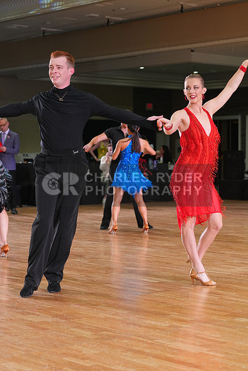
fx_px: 857
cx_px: 124
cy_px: 186
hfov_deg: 16.5
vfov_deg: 24.5
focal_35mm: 83
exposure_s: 1/200
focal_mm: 83
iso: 2500
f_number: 5
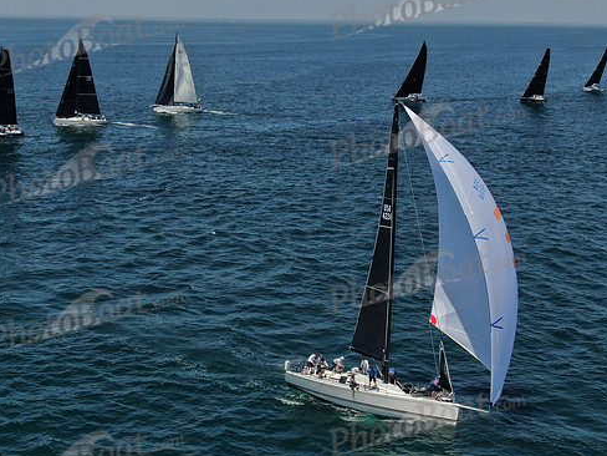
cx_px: 257
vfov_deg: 25.7
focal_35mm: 57
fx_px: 1000
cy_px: 225
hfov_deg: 33.7
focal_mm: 8.6
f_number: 3.8
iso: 100
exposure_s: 1/1250
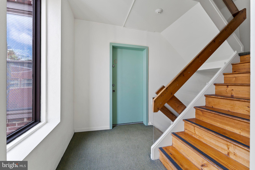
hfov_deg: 104.3
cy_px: 85
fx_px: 99
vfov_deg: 81.2
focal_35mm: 14
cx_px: 128
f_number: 8
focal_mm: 14
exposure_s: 1/25
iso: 500
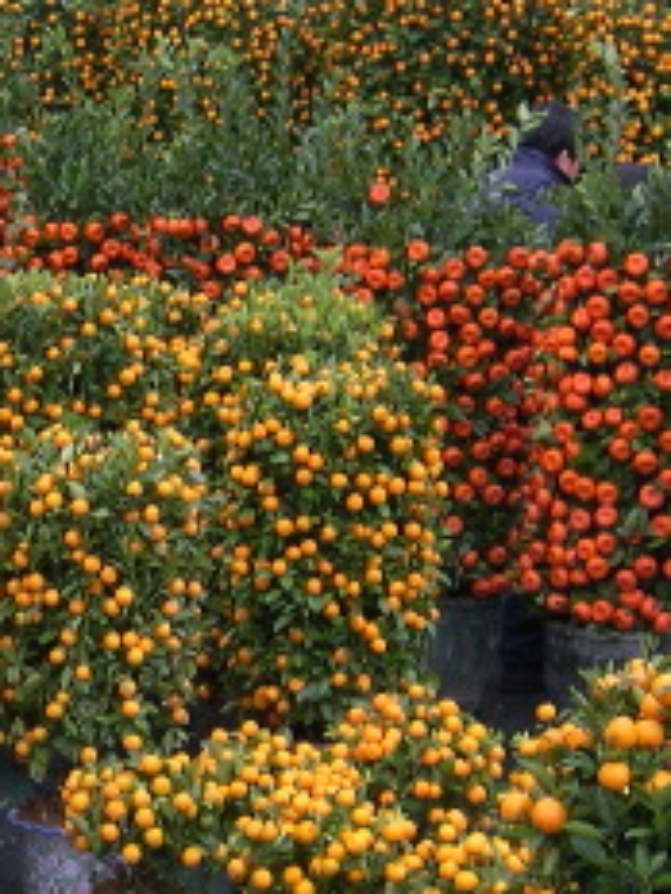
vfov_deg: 15.0
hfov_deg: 11.3
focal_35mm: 131
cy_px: 320
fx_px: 3386
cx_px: 162
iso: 100
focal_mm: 8
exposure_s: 1/38.1
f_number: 2.8
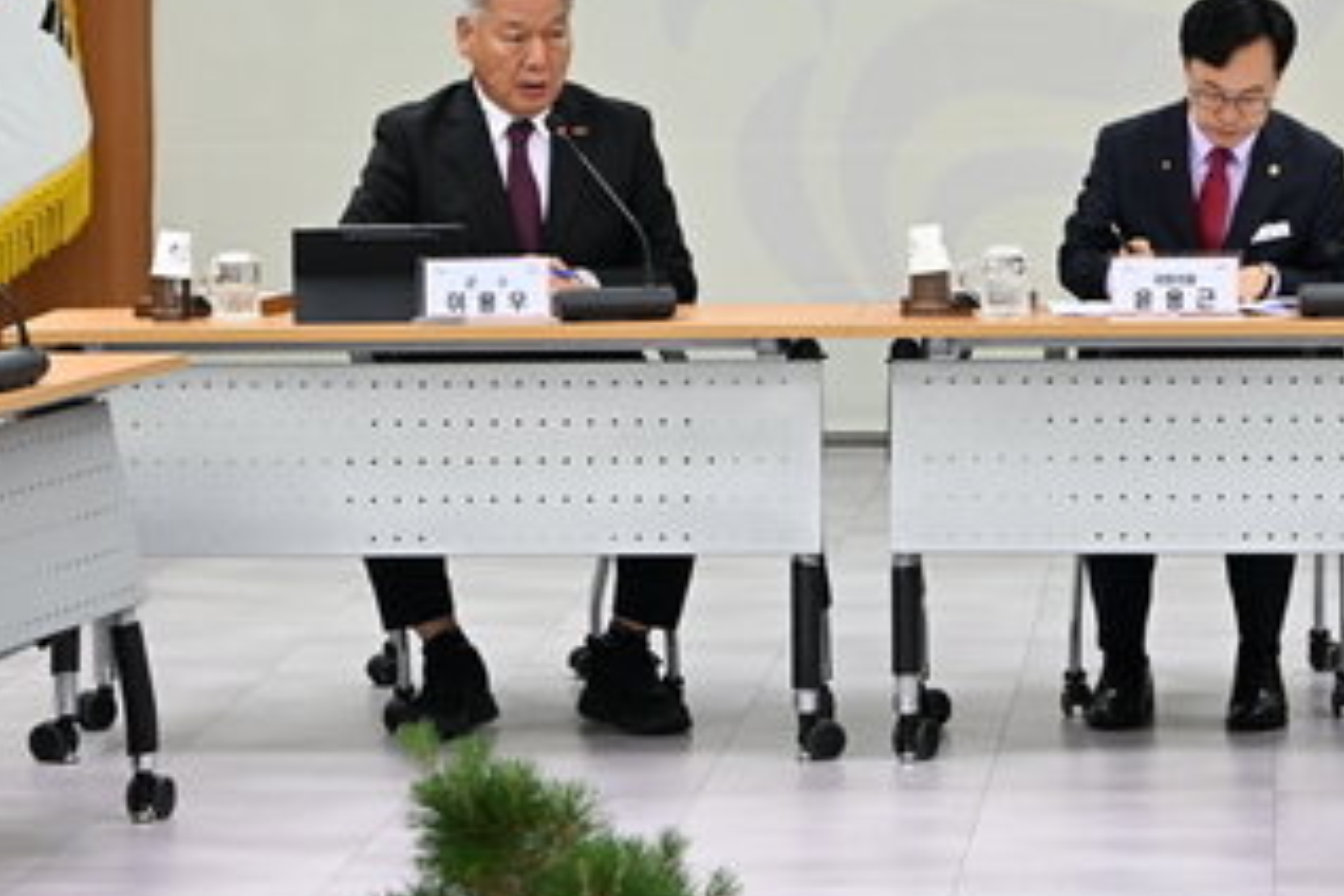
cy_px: 152
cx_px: 752
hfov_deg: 13.2
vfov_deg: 8.8
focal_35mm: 156
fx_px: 5824
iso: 1600
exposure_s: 1/200
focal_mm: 79
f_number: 6.3
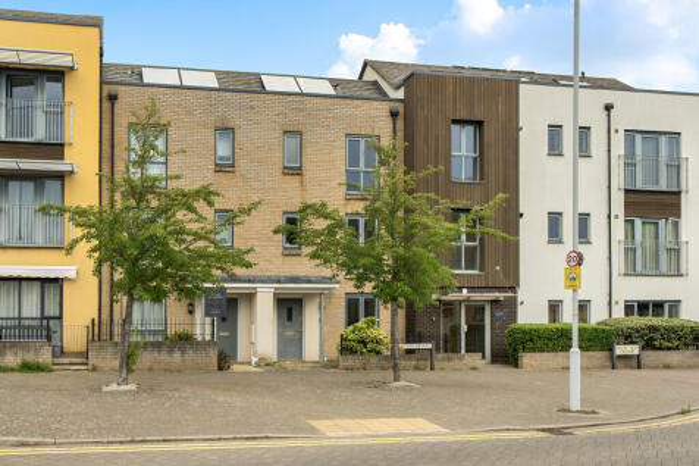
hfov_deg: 60.3
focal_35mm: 31
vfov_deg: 42.3
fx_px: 602
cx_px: 350
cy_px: 233
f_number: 8
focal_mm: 21
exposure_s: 1/200
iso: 400
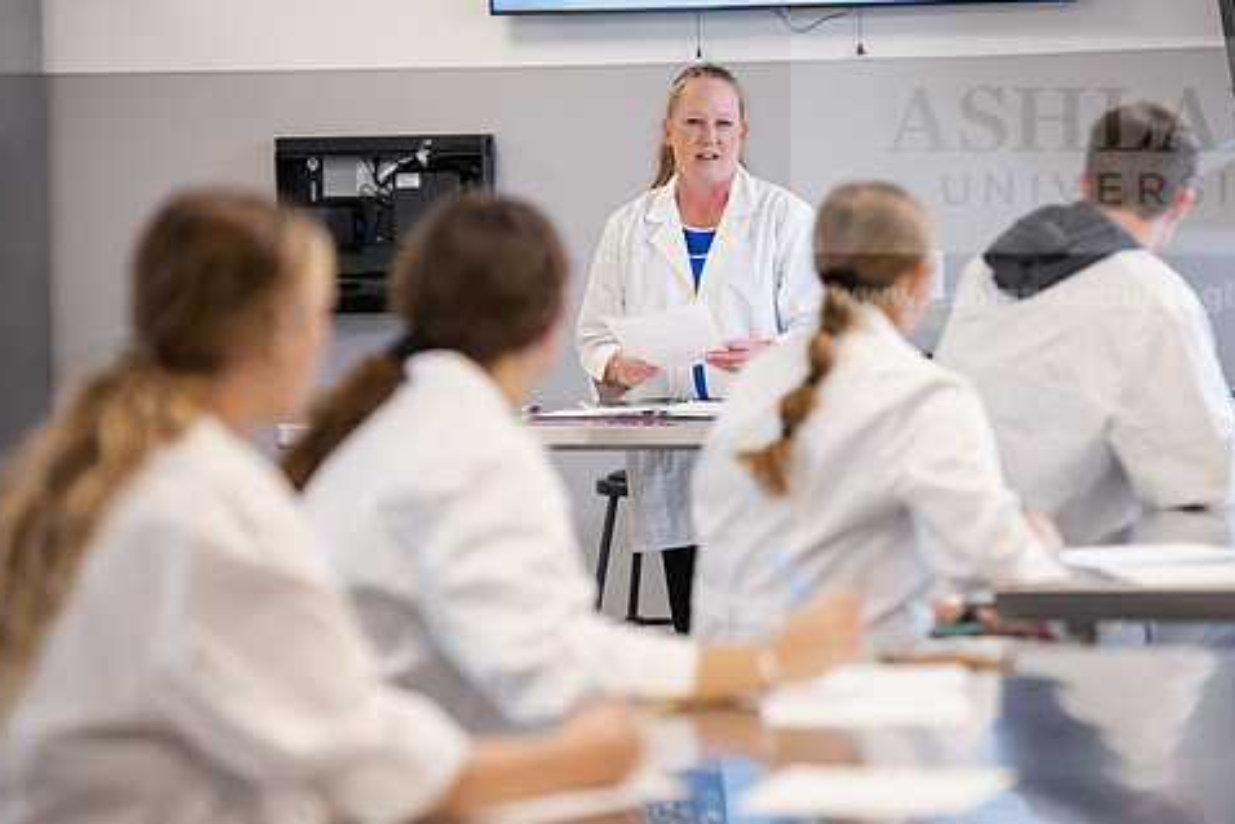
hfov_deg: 11.7
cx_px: 713
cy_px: 350
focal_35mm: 176
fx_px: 6039
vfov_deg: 7.8
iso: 800
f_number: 3.2
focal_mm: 145
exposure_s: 1/200
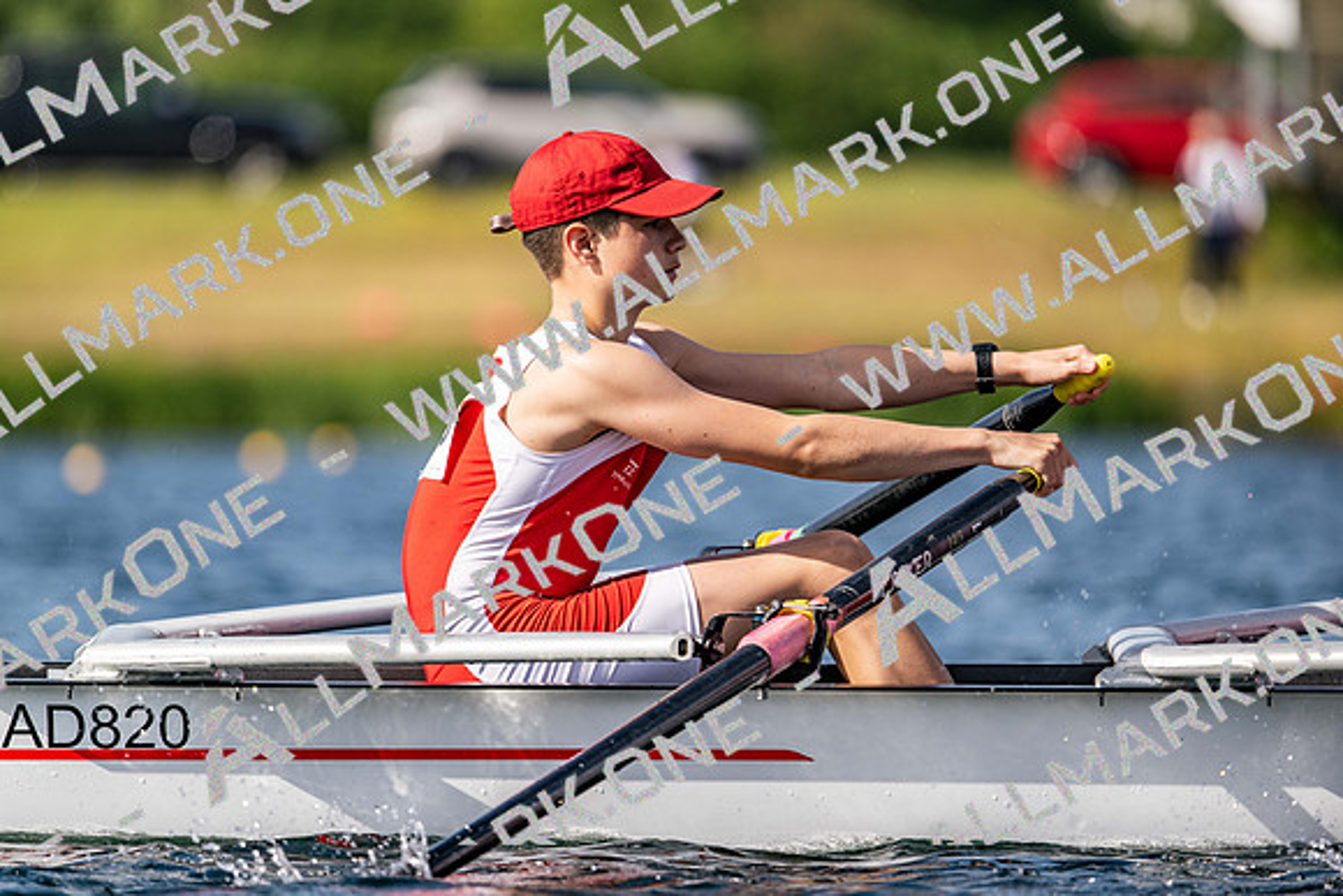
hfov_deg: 5.2
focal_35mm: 400
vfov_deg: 3.4
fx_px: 14925
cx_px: 672
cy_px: 448
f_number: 4.5
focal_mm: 400
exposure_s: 1/2500
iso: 200
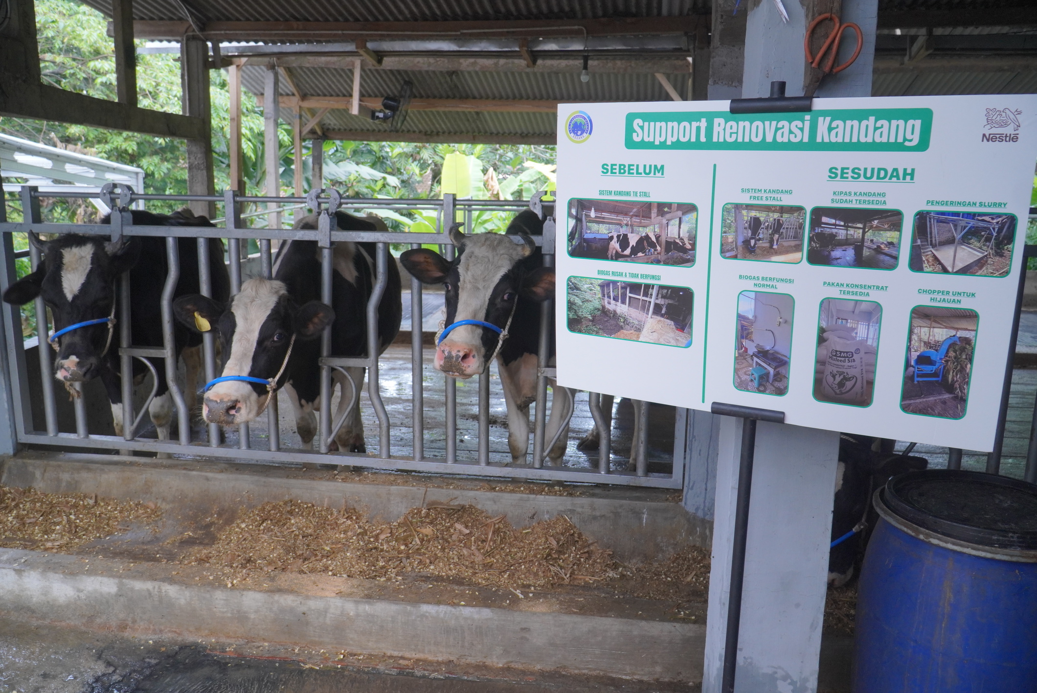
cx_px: 518
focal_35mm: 27
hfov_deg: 67.4
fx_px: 778
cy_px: 346
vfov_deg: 48.0
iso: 1000
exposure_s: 1/100
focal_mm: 18
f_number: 5.6
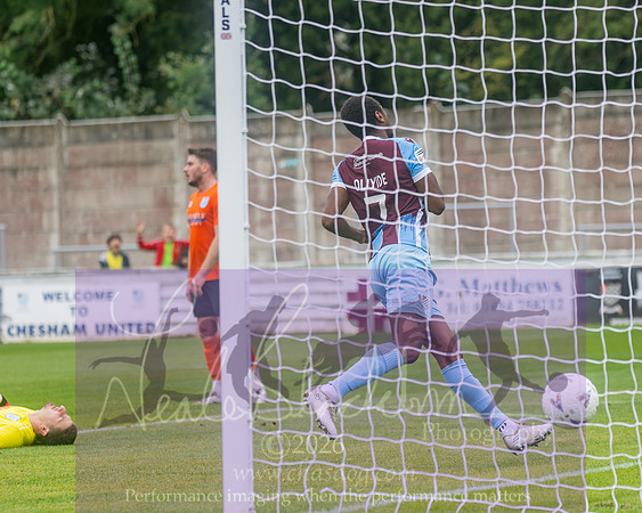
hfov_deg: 7.4
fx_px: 4980
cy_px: 257
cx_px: 379
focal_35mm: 262
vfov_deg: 5.9
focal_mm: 155
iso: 360
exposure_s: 1/1250
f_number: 2.8
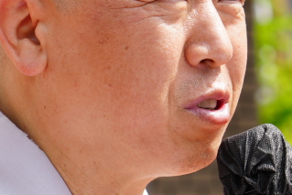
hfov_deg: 4.3
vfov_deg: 2.9
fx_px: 3846
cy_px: 234
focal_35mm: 474
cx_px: 403
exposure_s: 1/200
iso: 100
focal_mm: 84
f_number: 5.6
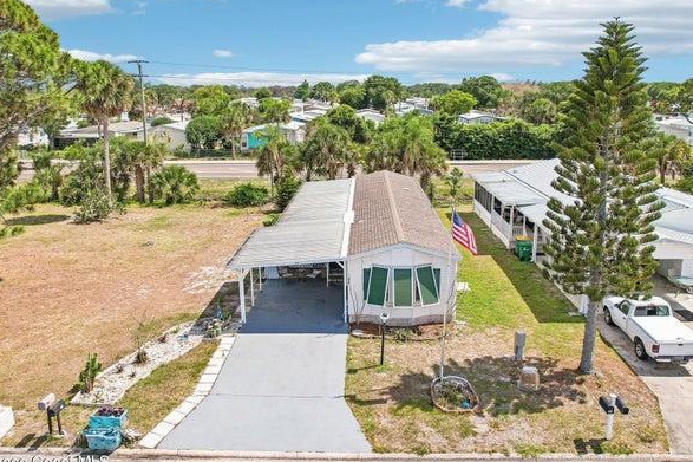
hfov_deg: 67.4
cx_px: 354
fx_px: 520
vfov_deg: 47.8
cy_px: 204
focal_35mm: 27
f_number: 2.8
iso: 100
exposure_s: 1/2000
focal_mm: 8.4
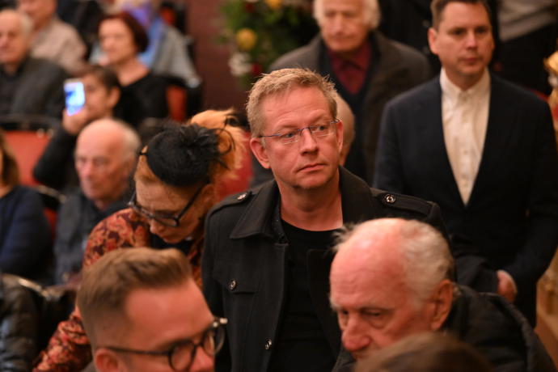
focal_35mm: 97
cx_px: 279
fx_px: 1503
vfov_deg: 14.1
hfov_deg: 21.0
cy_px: 186
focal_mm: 97
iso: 5000
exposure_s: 1/60
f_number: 2.8
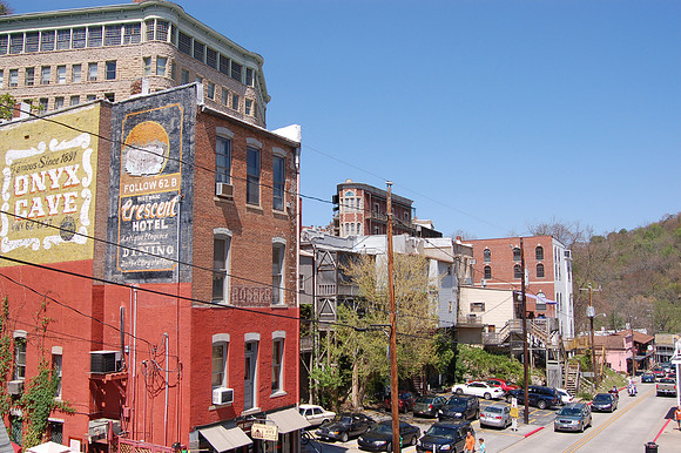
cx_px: 340
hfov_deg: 57.3
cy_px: 226
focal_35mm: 33
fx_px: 624
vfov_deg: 39.9
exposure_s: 1/320
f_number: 9
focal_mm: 22
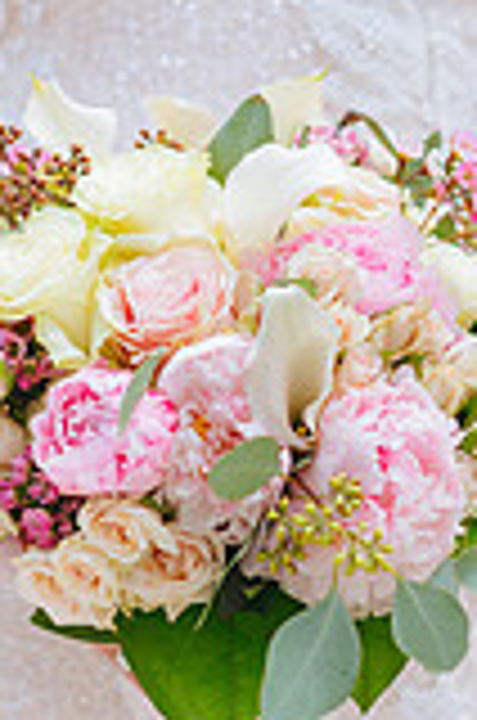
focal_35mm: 239
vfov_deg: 8.6
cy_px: 94
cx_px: 304
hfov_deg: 5.7
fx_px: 4770
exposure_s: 1/2500
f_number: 2
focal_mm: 85
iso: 200
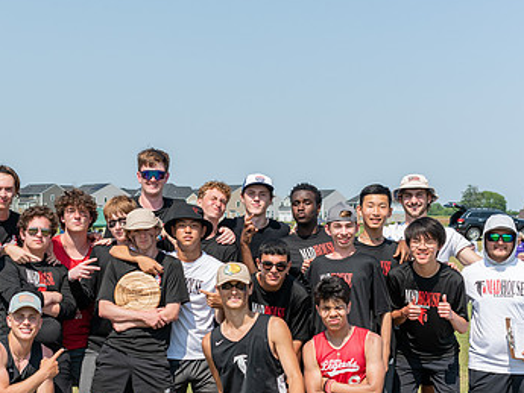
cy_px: 221
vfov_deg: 18.0
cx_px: 134
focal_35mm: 82
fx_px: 1242
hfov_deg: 23.6
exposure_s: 1/1000
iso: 200
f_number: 5.6
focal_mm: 40
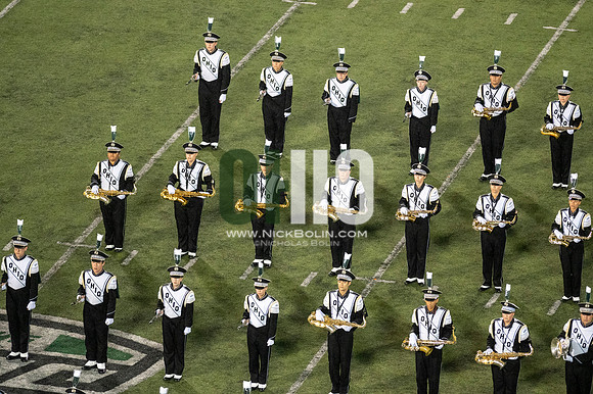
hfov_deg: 6.9
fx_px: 4939
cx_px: 296
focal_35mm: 300
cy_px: 197
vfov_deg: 4.6
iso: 6400
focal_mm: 300
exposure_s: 1/2500
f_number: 2.8
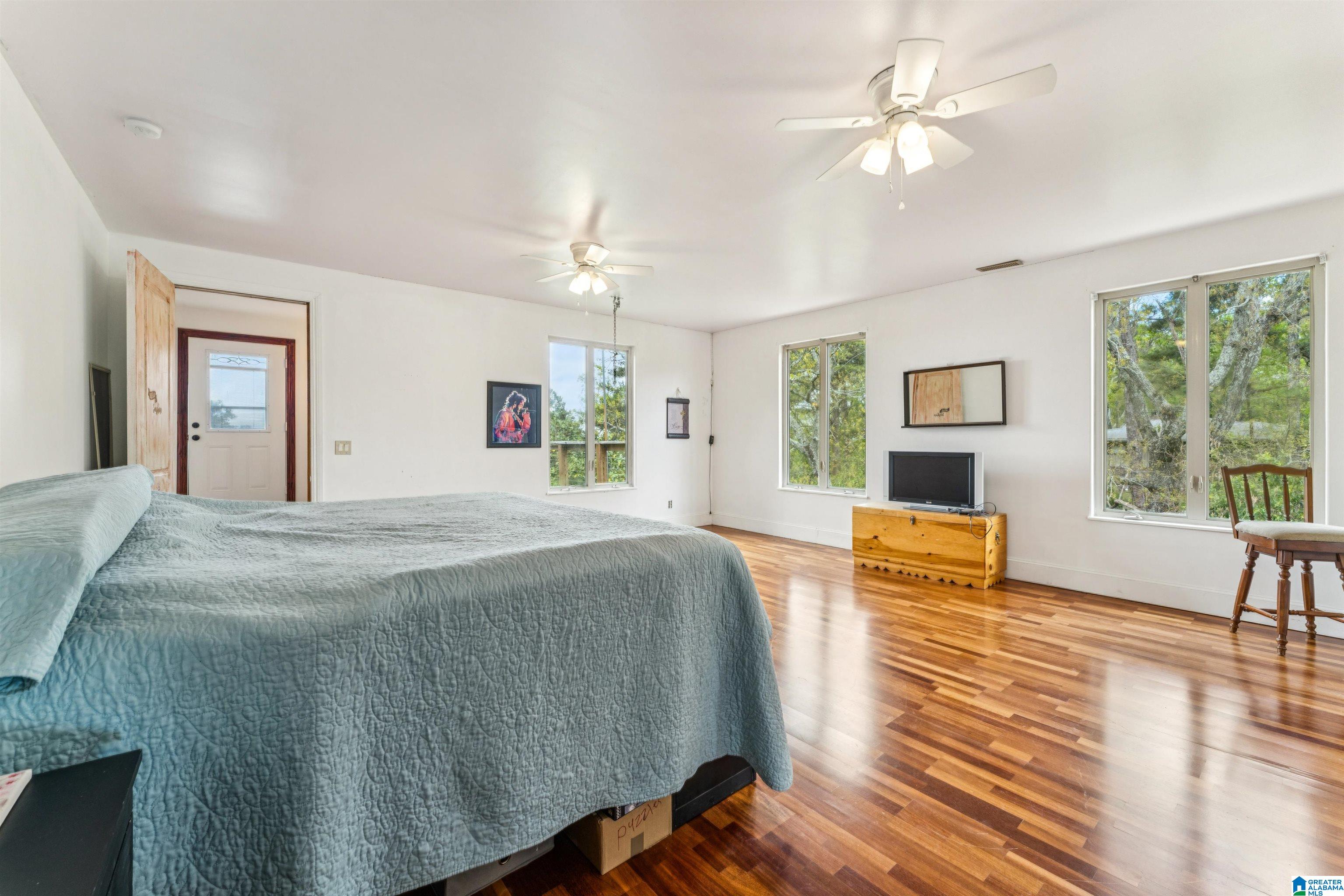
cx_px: 672
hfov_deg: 104.3
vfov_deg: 81.2
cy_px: 448
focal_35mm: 14
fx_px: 523
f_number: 13
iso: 400
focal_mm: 14
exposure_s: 1/15
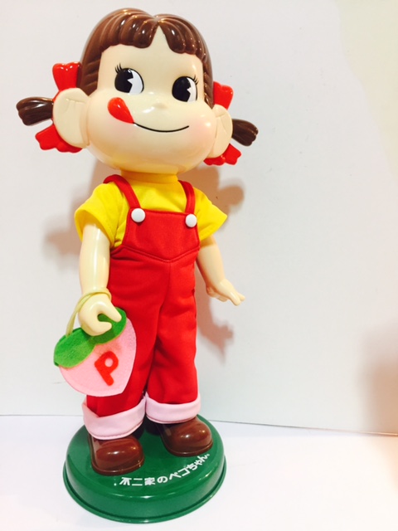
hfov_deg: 48.2
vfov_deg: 61.7
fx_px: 445
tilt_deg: -10.2
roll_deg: -1.6
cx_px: 199
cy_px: 266
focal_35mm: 29
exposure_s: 1/33
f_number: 2.2
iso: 160
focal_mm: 4.15
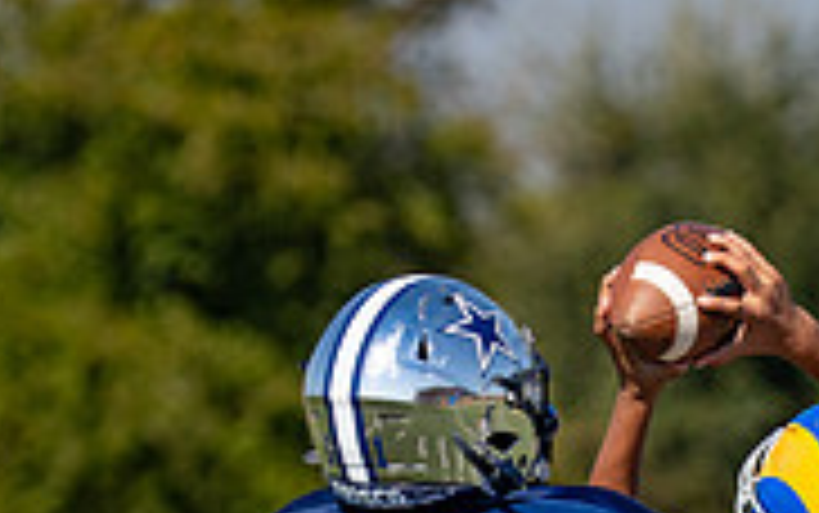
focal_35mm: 900
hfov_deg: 2.3
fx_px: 20101
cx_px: 880
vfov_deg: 1.5
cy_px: 842
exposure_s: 1/2500
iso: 100
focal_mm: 163
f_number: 2.8
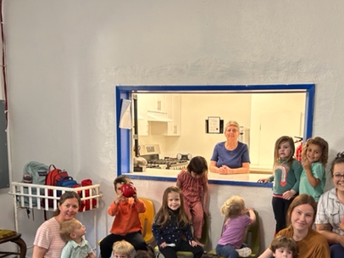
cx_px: 218
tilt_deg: -7.1
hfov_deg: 45.4
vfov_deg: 34.4
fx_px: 407
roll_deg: -0.5
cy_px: 191
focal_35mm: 41
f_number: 1.5
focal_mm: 5.7
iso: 200
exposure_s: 1/60
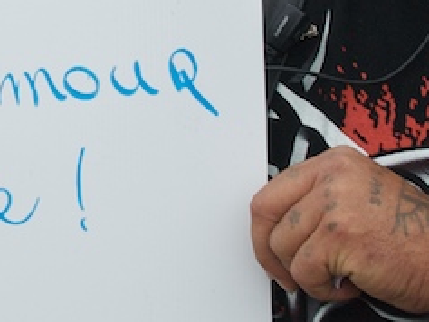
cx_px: -132
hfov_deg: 12.8
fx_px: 1848
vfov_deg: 9.8
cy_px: -61
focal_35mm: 149
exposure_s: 1/250
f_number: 8
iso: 200
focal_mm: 24
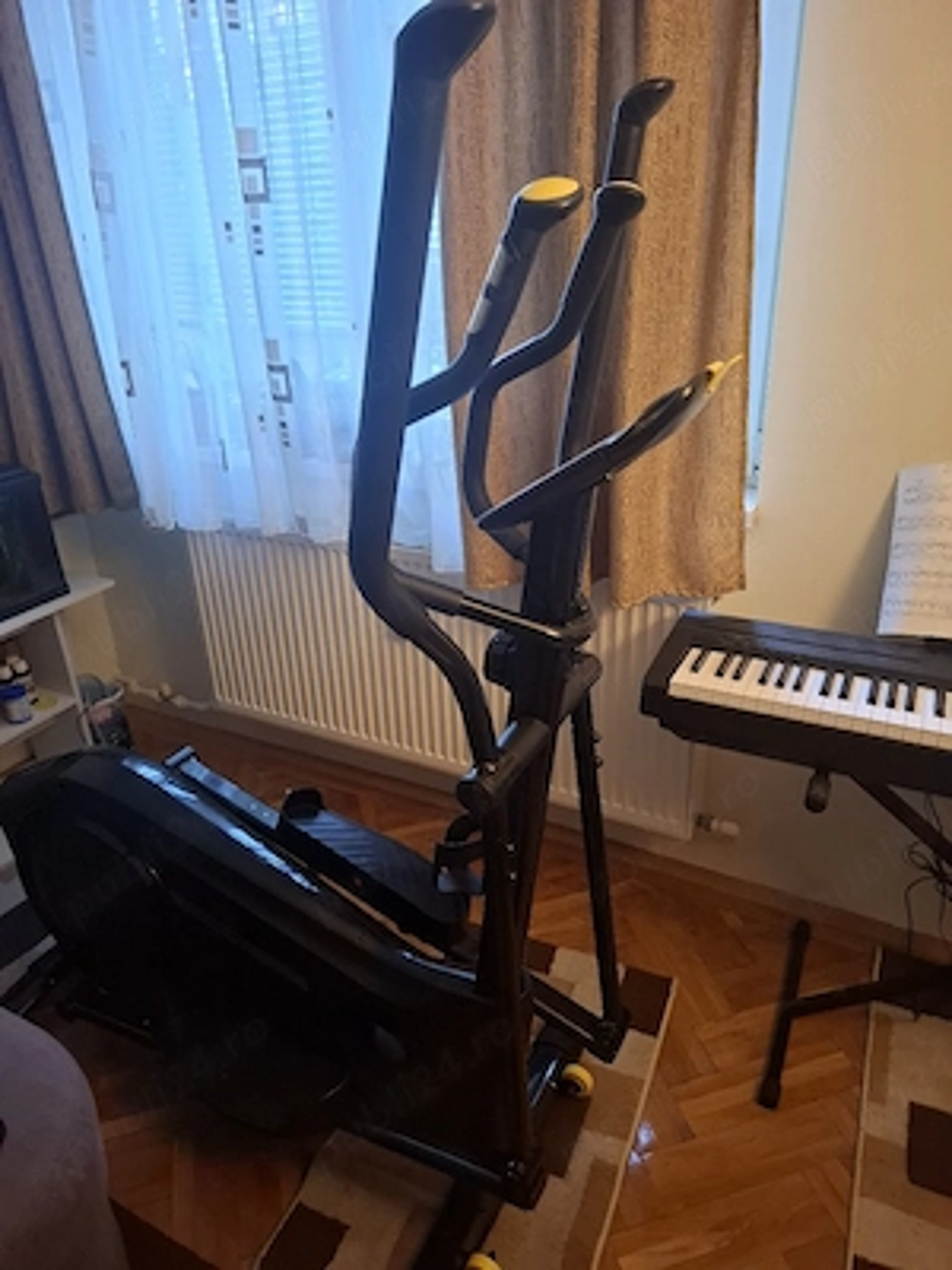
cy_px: 635
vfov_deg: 73.9
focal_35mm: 23
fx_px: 843
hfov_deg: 58.9
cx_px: 476
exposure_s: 1/33
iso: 400
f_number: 1.8
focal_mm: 5.54
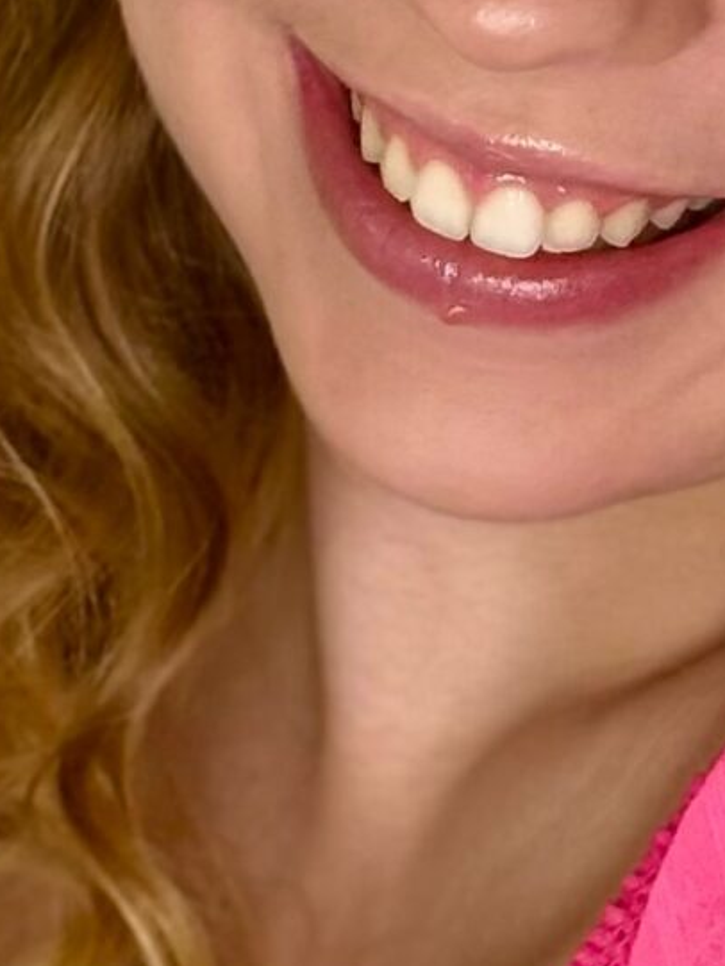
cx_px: 691
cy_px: 248
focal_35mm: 246
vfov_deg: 8.0
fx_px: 6867
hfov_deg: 6.0
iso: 125
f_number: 1.6
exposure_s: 1/60
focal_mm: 5.96
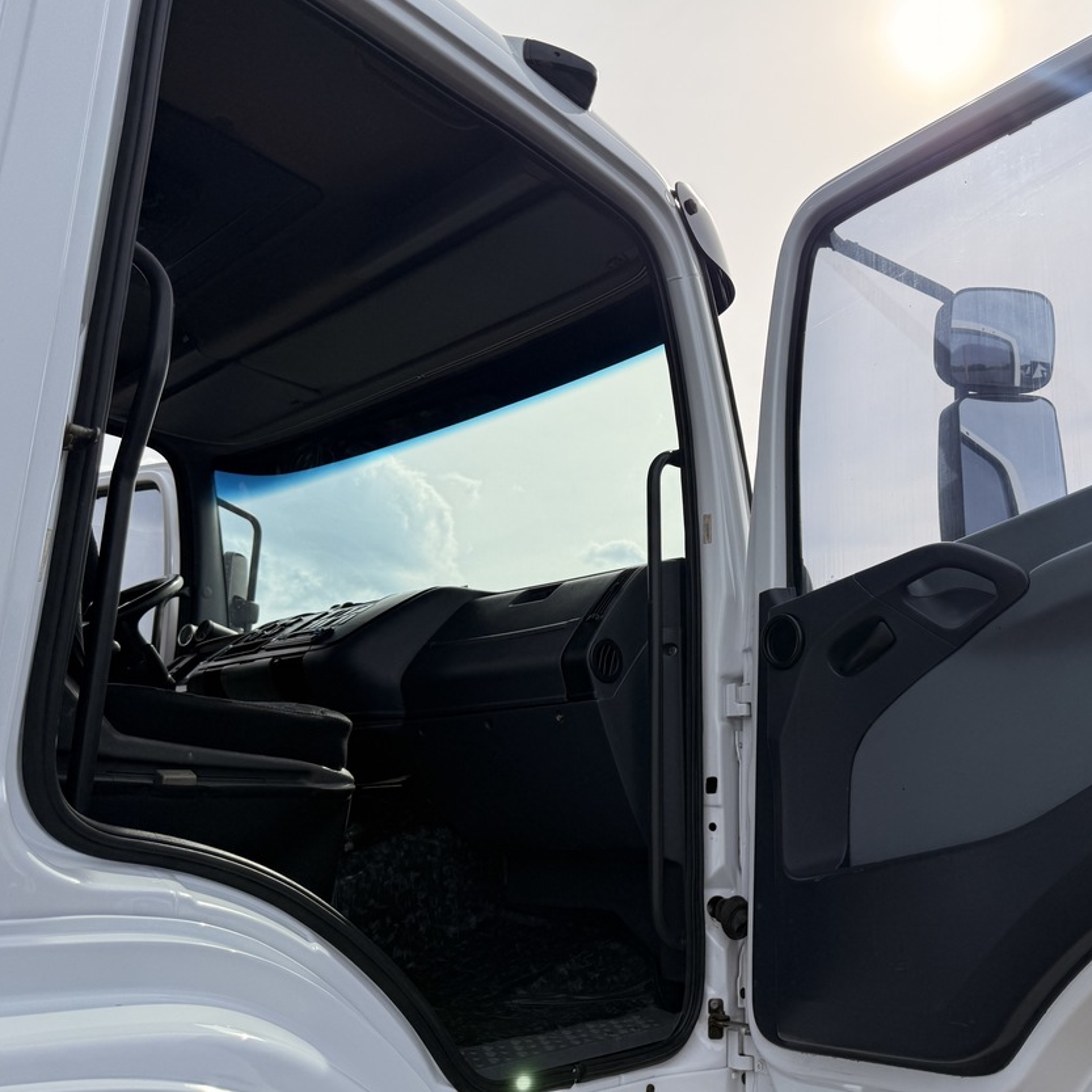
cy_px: 543
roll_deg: +1.5
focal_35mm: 29
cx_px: 731
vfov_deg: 55.6
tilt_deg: +12.1
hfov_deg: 54.5
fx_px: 1035
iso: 80
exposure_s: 1/7353
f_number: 1.78
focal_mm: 6.76
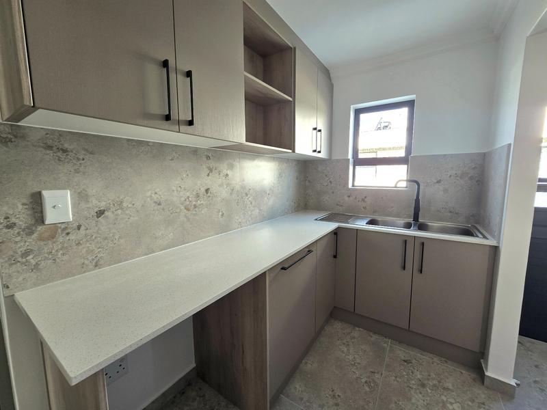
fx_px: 205
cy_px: 205
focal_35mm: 13
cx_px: 274
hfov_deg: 106.2
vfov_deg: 89.9
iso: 50
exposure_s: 1/60.2
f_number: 2.2
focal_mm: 2.2
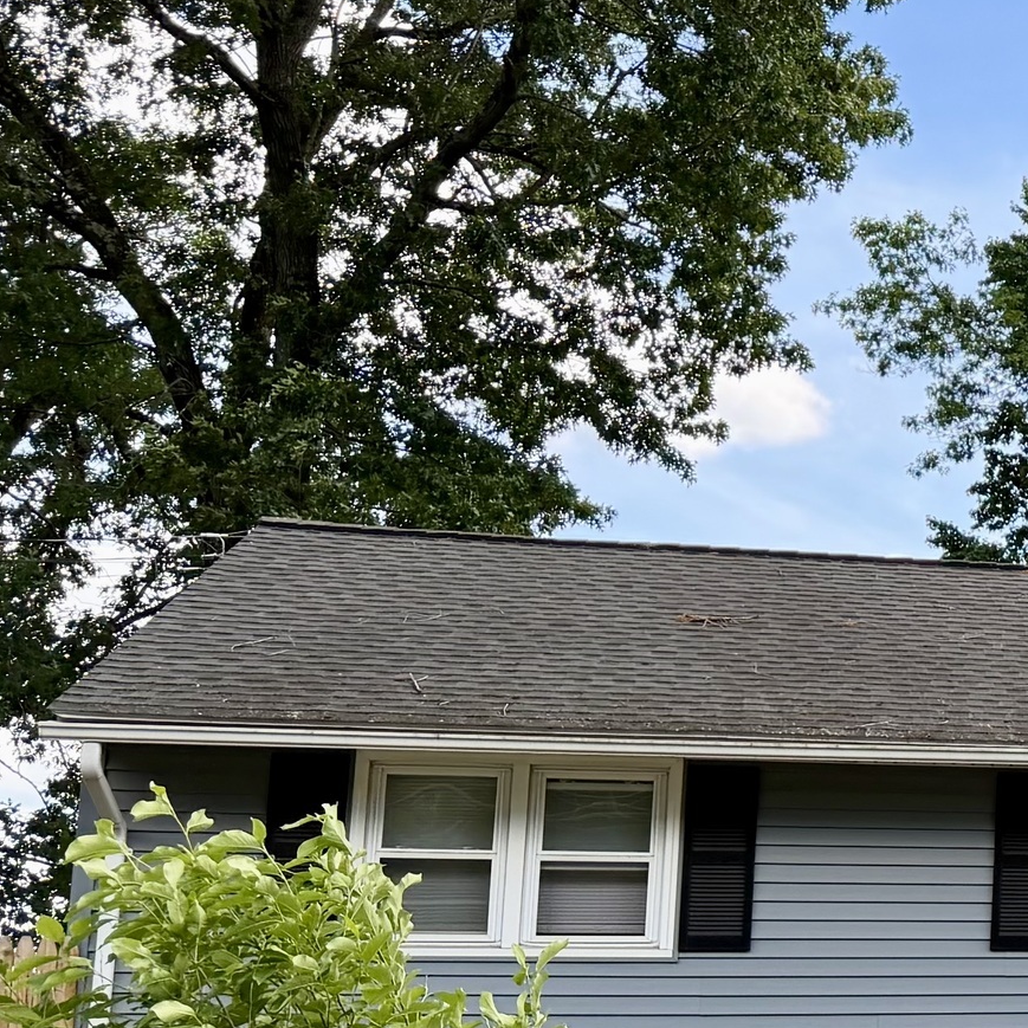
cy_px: 671
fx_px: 2520
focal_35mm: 75
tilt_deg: +8.7
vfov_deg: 23.0
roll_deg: +0.3
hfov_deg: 19.1
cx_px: 1701
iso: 100
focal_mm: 6.76
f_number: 1.78
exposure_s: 1/1271
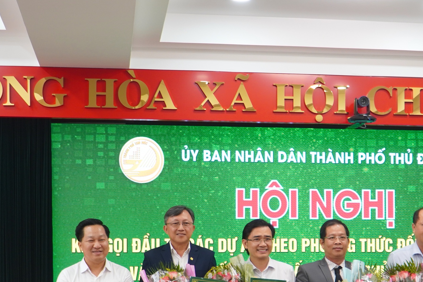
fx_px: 939
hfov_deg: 25.2
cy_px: 221
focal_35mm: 80
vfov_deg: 17.0
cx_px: 302
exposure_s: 1/50
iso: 320
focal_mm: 29
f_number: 4
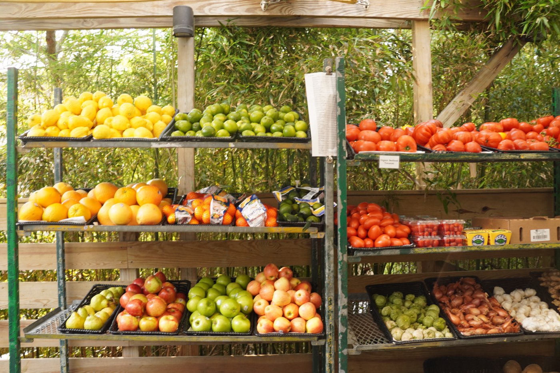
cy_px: 186
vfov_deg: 42.4
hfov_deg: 60.5
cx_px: 280
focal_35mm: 31
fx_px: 481
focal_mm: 20.6
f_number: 2.8
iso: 125
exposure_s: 1/40
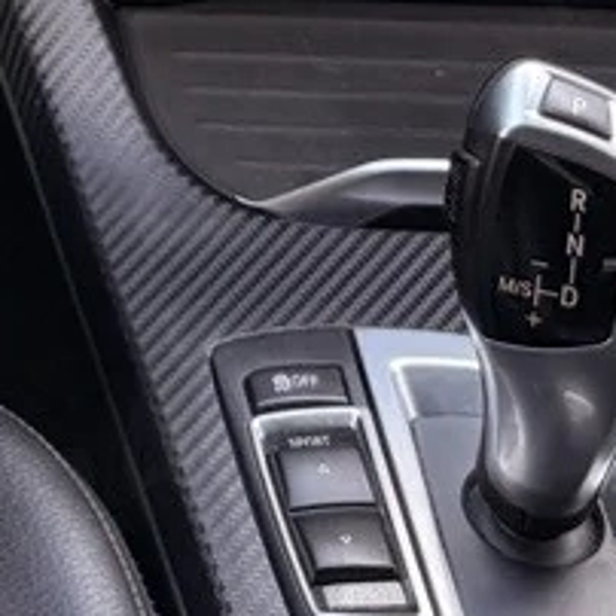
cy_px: -924
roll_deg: +3.4
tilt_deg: -28.7
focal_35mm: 140
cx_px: -549
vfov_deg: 10.5
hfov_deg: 11.4
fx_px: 2819
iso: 64
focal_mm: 6.76
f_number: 1.78
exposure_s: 1/249
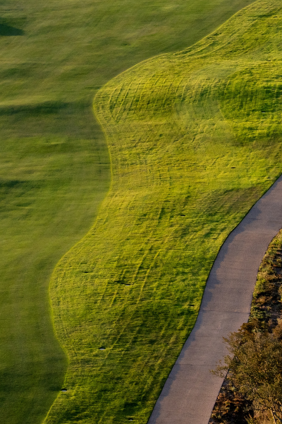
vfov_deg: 9.8
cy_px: -139
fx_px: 2409
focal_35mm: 205
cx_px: -312
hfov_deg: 6.5
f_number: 10
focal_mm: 50
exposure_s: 1/125
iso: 100
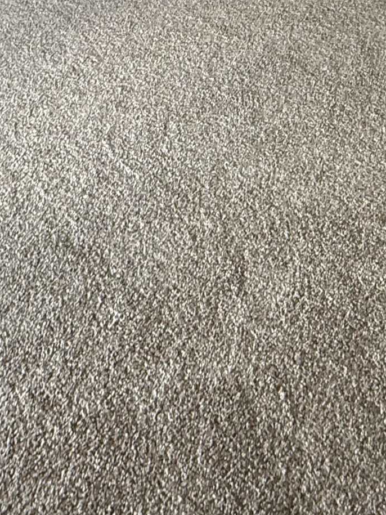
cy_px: -102
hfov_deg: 30.8
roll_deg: +2.3
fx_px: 699
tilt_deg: -12.0
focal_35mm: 47
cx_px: 160
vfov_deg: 33.1
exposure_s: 1/60
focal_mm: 2.22
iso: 250
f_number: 2.2
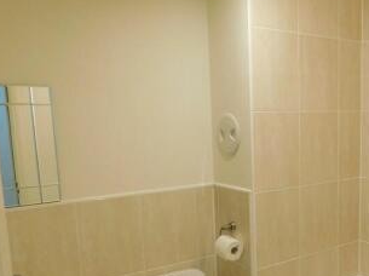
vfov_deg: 32.5
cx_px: 322
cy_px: 187
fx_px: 468
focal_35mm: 44
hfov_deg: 40.2
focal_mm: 4
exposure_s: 1/25
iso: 400
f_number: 3
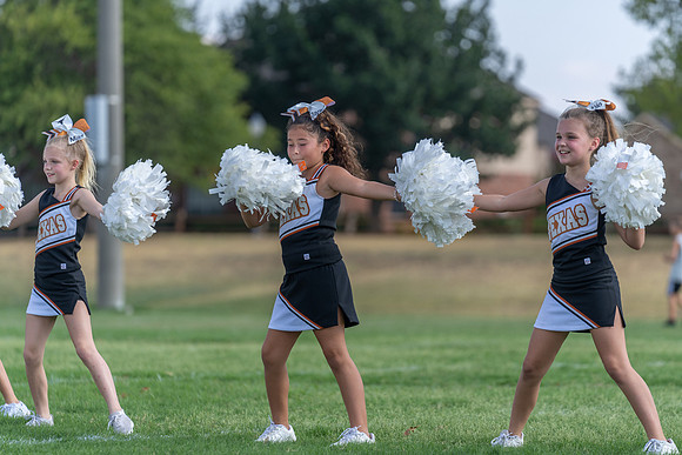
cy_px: 228
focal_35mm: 200
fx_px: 3790
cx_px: 341
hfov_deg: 10.3
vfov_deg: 6.9
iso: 125
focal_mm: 200
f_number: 3.5
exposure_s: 1/1000
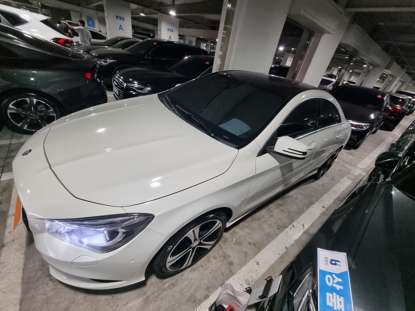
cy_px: 156
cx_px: 208
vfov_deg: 89.9
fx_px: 156
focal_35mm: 13
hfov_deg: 106.2
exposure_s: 1/60
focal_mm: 2.2
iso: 250
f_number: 2.2
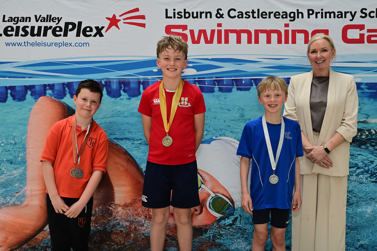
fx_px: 398
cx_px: 188
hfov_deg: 50.7
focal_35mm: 38
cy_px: 126
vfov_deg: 35.0
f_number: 10
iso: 1600
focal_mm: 38
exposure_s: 1/160
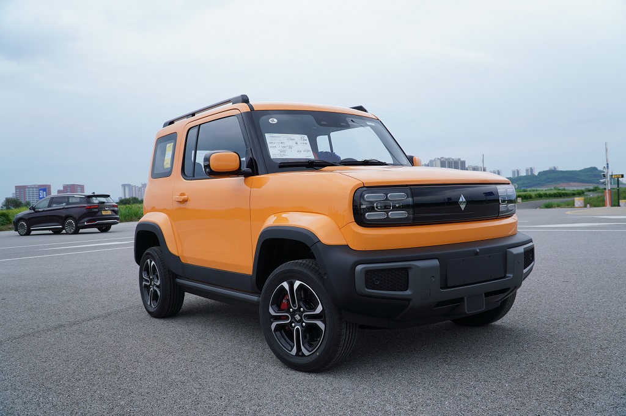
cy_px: 208
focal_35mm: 30
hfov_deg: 62.0
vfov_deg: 43.5
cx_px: 313
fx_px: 521
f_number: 5
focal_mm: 20
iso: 100
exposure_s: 1/125
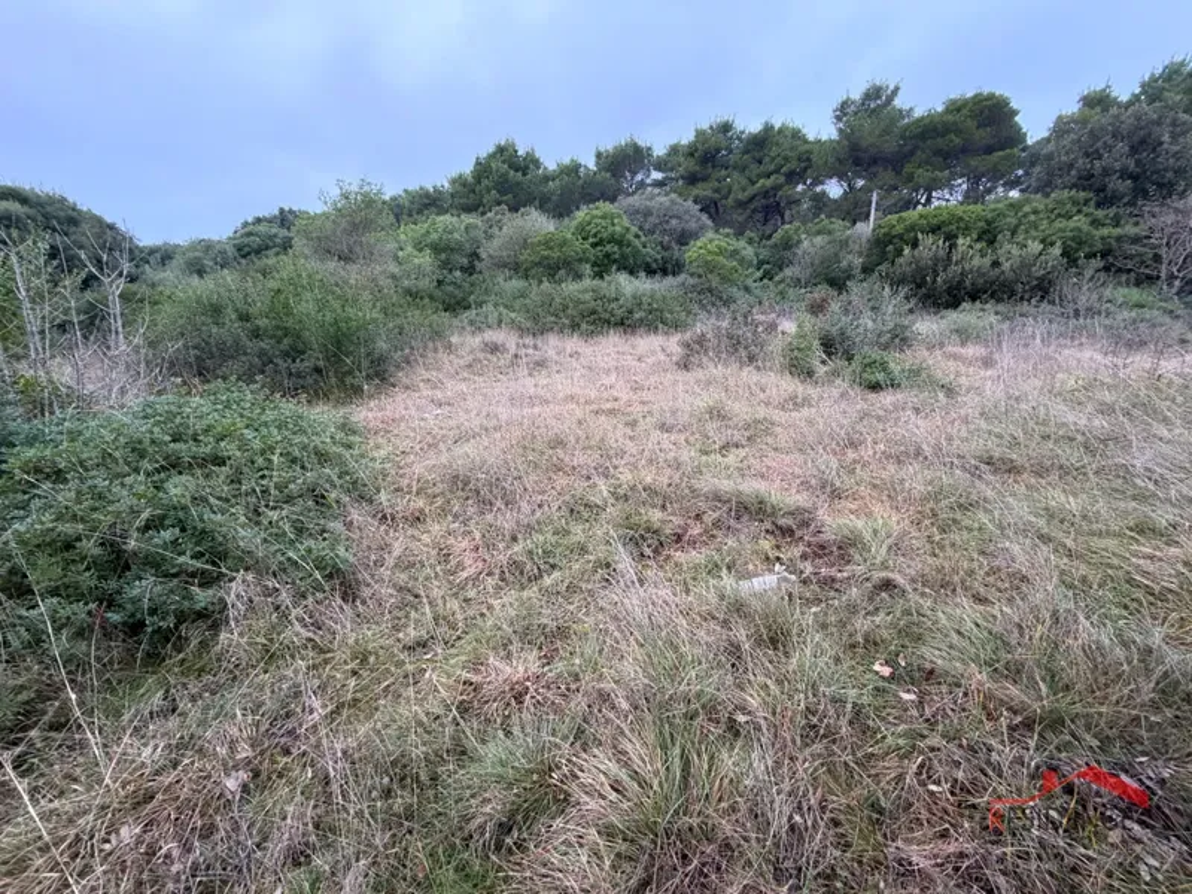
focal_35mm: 14
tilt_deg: -13.7
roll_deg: +1.5
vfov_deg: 85.7
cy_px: 447
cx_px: 596
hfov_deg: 102.1
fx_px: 482
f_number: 2.2
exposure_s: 1/121
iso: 200
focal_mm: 2.22
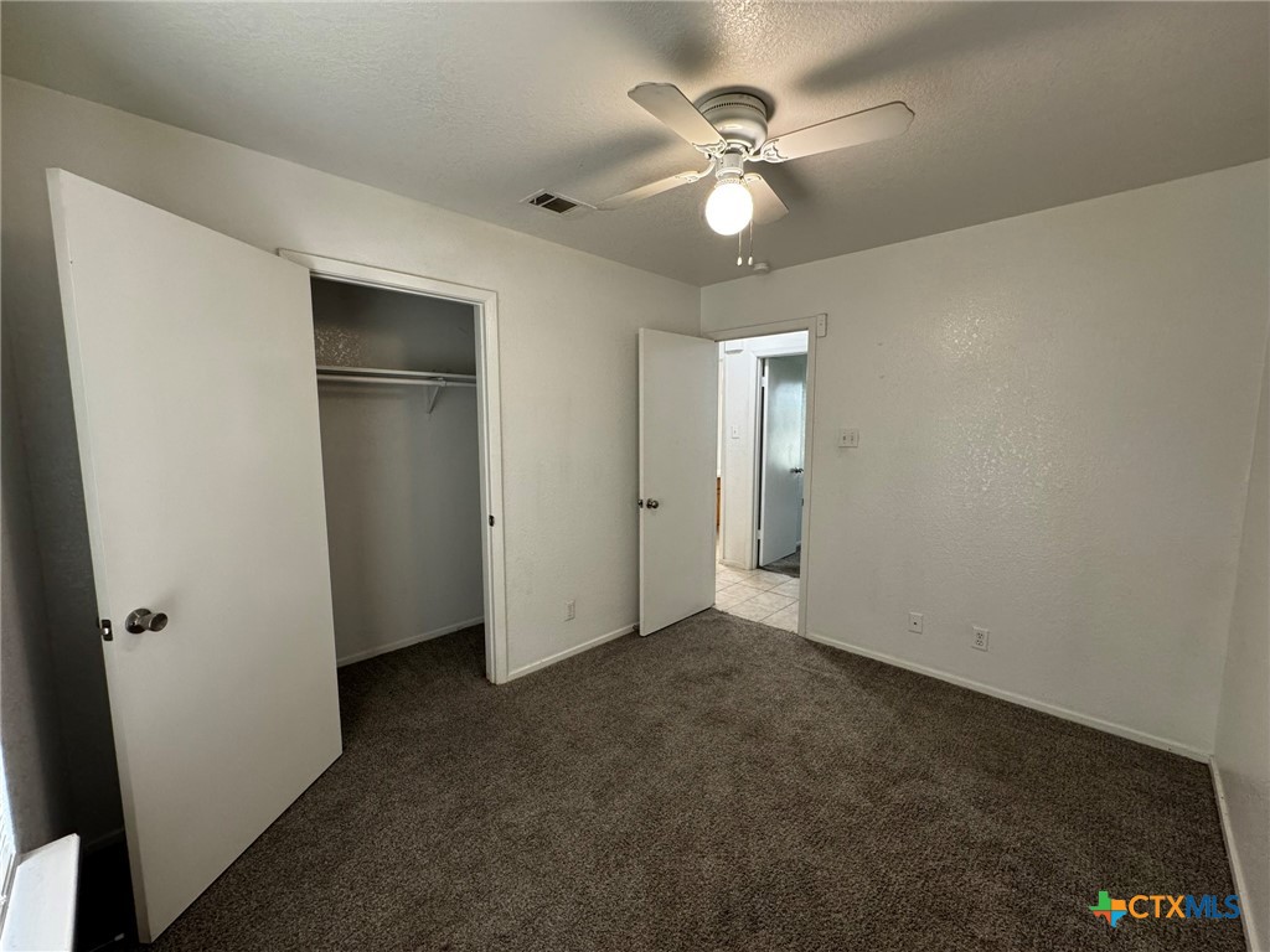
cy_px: 476
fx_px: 514
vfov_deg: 85.7
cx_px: 635
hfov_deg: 102.1
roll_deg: -0.1
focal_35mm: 14
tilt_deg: -8.4
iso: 250
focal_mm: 2.22
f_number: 2.2
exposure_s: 1/120
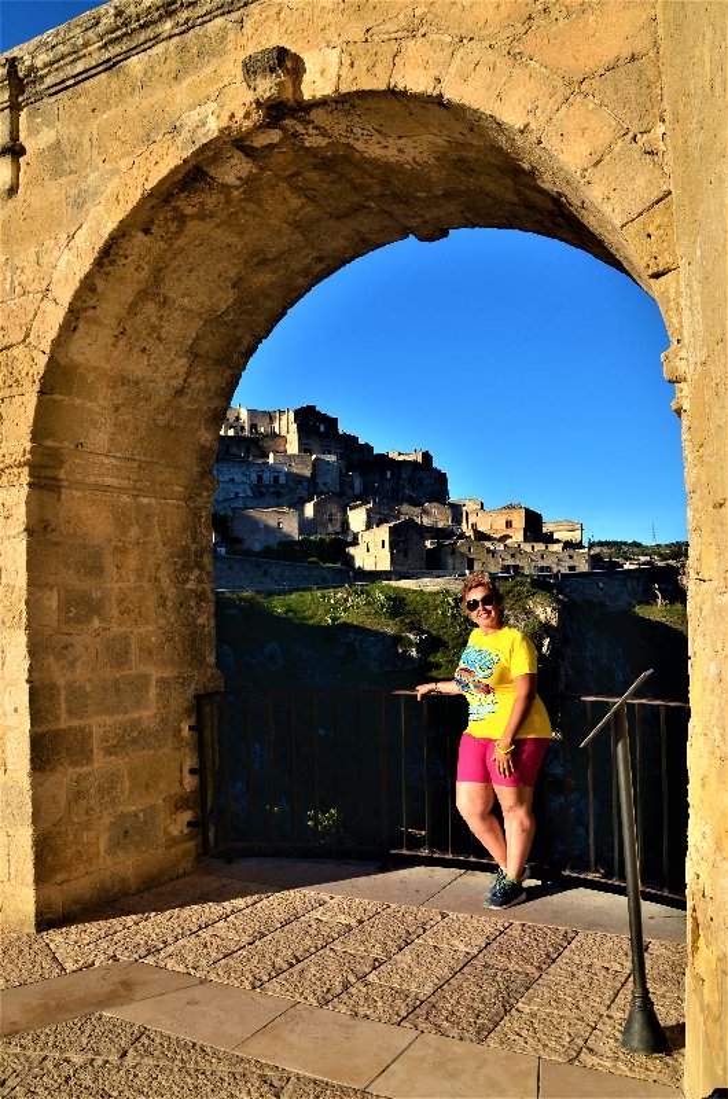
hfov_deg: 47.7
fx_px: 823
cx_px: 364
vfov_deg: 67.5
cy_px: 550
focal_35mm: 27
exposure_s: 1/125
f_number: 11
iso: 200
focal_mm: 18
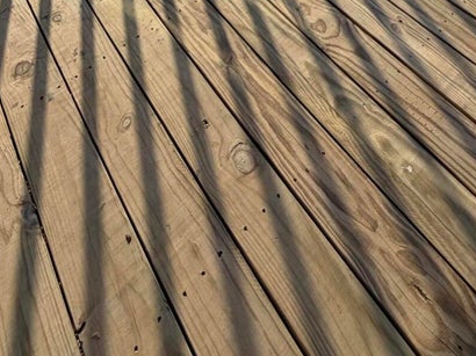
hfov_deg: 50.6
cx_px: 353
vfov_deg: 25.5
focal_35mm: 35
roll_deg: -0.2
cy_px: -220
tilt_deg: -20.2
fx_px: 481
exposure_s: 1/770
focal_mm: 2.22
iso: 32
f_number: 2.2
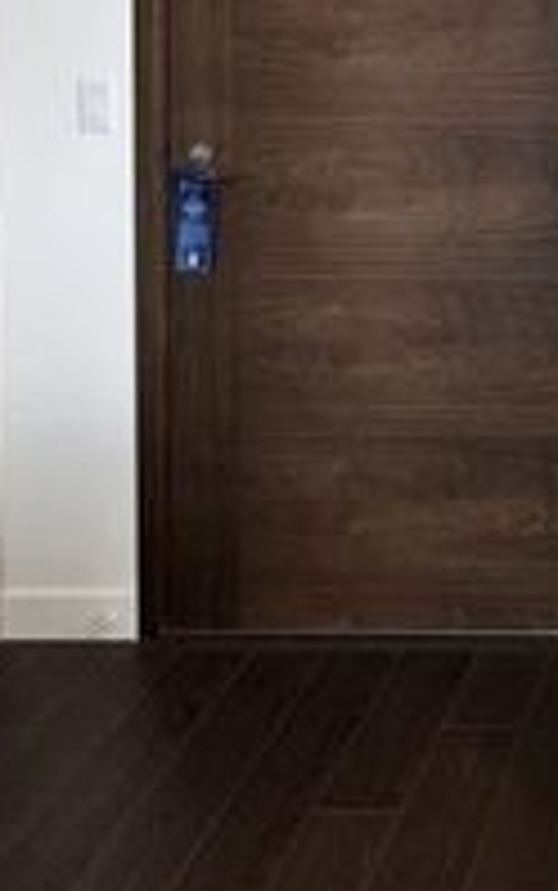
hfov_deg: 22.2
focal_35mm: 48
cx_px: 837
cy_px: -76
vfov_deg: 35.9
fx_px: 1166
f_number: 2.2
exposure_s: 1/120
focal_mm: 2.22
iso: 80
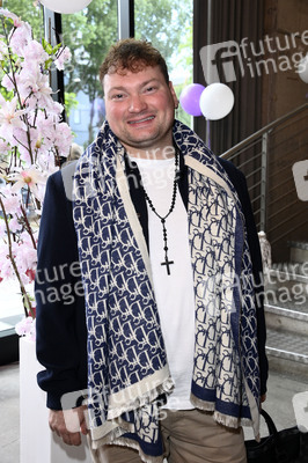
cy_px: 232
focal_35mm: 44
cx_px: 154
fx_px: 566
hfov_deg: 30.5
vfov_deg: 44.5
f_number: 5.6
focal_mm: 44
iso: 2500
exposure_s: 1/125
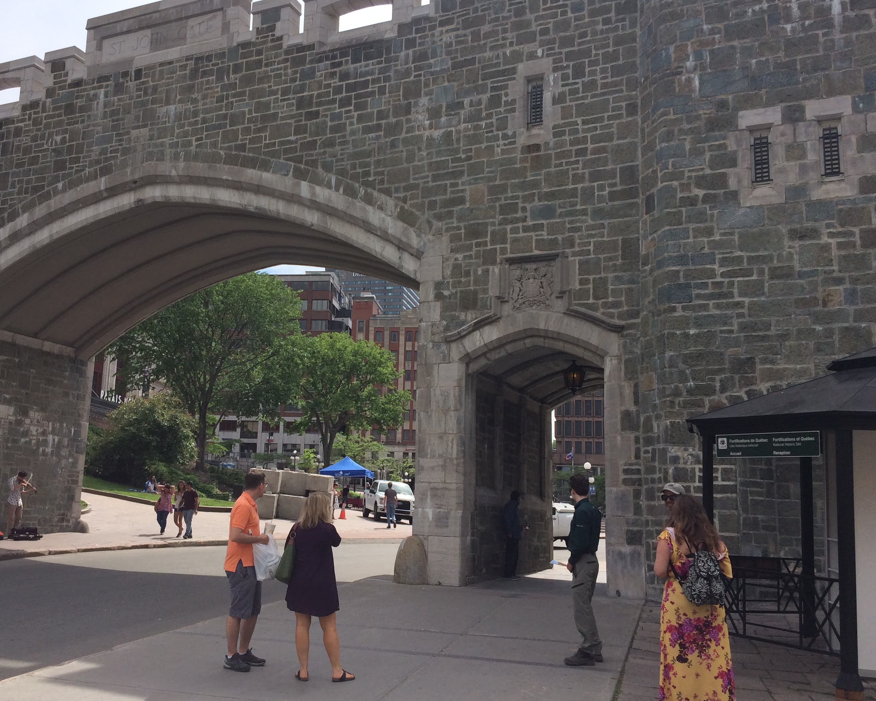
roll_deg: +0.5
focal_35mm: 37
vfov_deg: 40.1
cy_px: 341
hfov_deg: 48.7
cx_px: 344
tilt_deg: +7.7
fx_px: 959
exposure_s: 1/2564
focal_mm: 4.15
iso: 32
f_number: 2.2
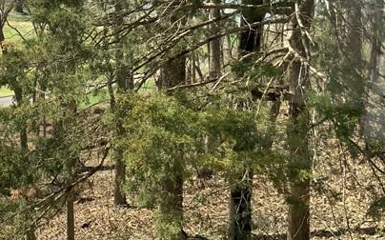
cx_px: 62
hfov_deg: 25.9
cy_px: 36
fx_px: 818
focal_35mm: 78
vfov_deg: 16.5
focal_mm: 3
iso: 16
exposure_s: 1/635
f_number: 1.8
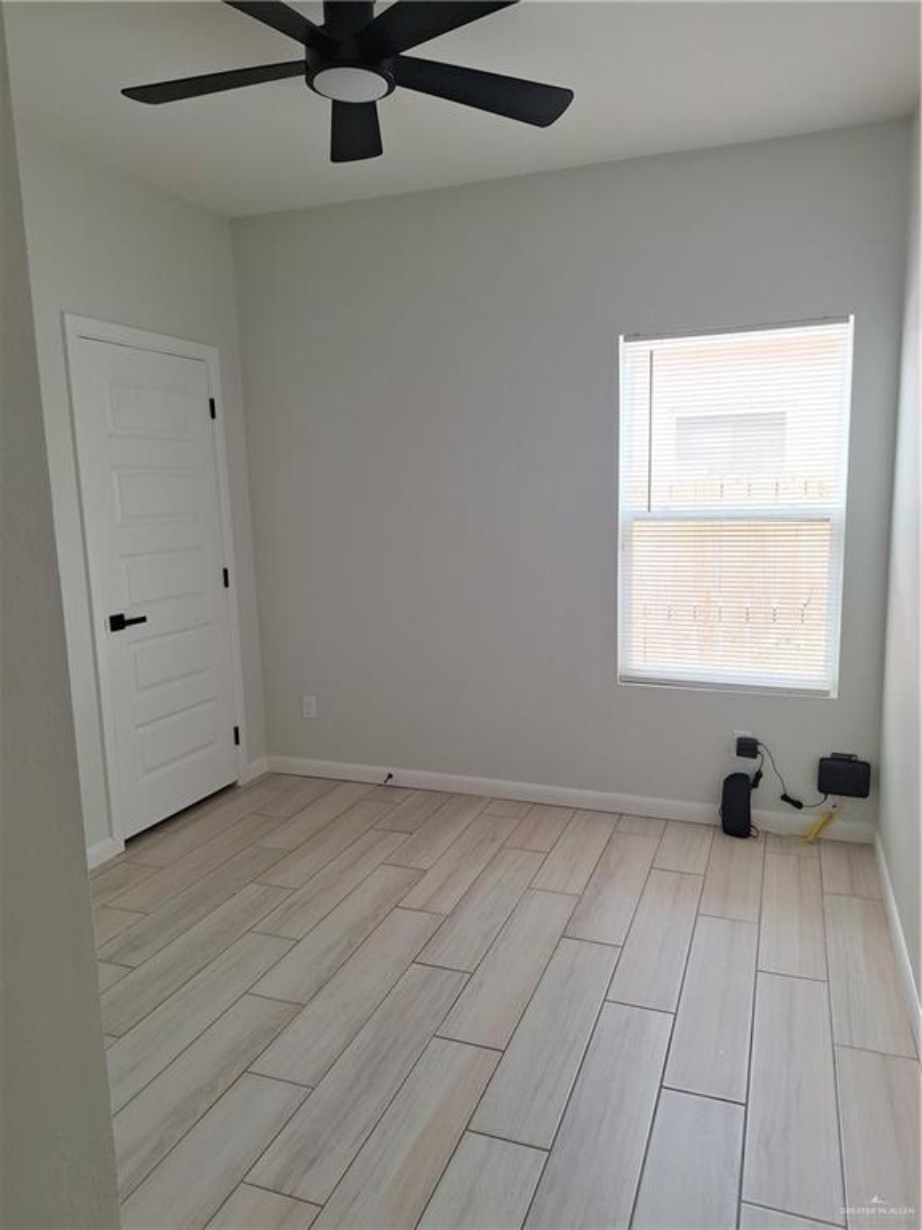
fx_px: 817
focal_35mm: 23
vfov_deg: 73.9
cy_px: 615
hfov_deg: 58.9
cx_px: 461
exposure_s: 1/60
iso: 50
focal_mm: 5.54
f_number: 1.8
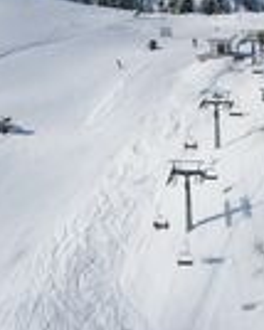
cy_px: 81
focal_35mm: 124
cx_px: 291
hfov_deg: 12.2
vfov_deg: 15.5
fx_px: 1210
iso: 200
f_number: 13
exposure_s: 1/800
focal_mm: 23
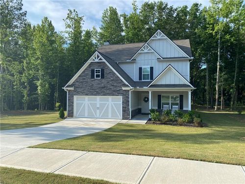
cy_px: 92
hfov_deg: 67.3
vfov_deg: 53.1
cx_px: 122
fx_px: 184
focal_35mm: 26
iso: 32
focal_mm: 4.25
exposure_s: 1/1245
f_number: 1.8
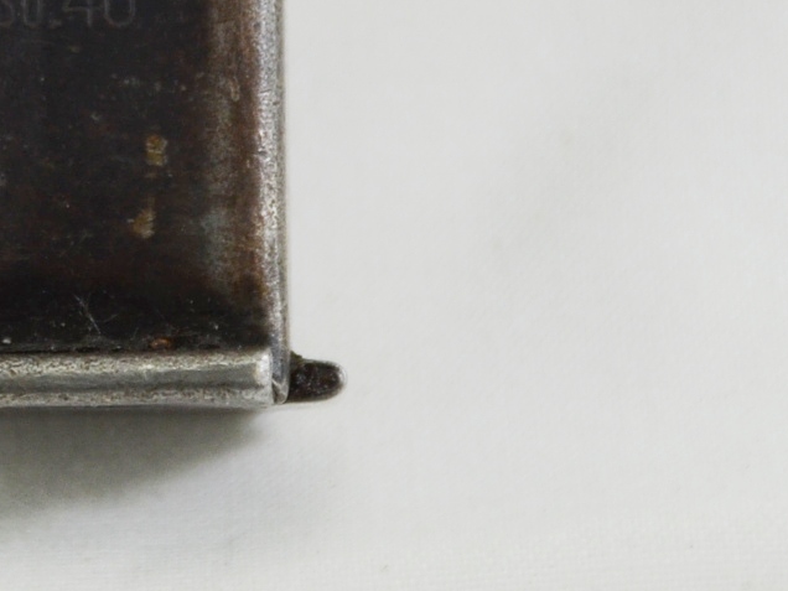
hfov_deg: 4.4
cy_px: -62
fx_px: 10153
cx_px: 10
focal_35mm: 446
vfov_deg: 3.3
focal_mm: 80
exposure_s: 1/320
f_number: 5.6
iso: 400
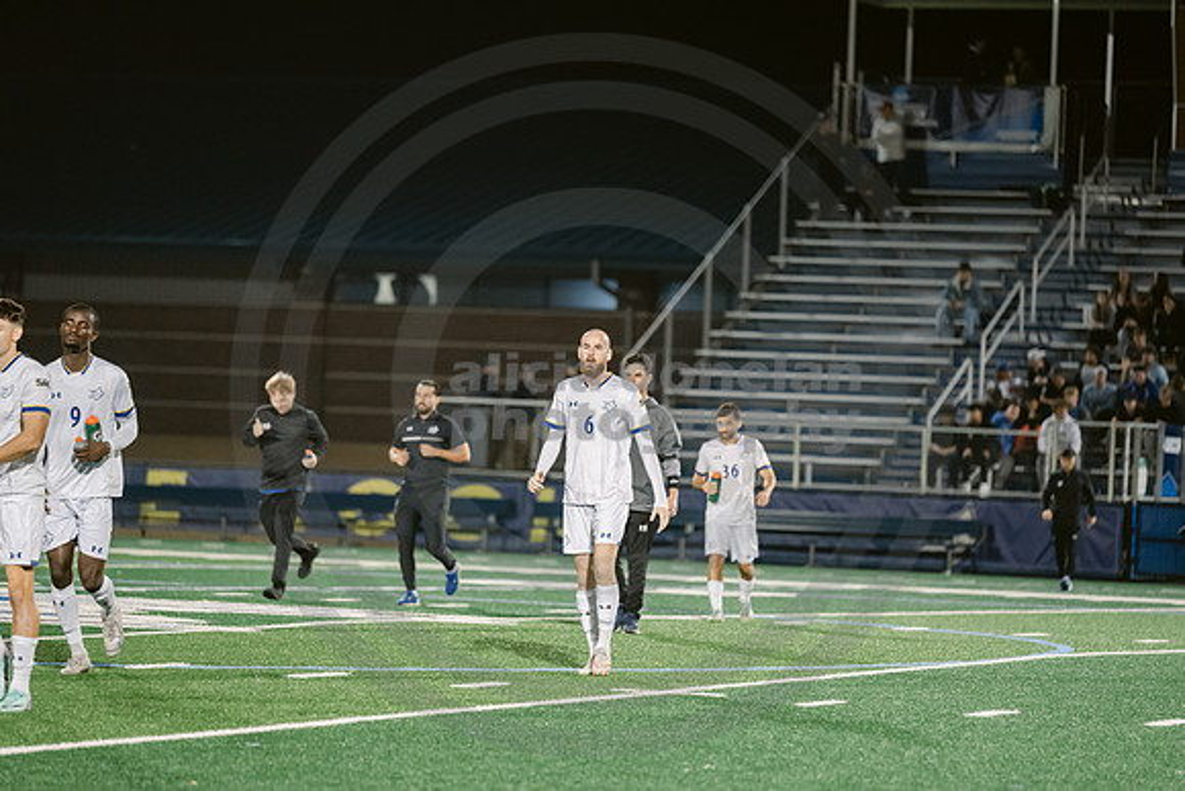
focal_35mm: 175
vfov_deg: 7.9
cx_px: 593
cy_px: 396
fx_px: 5762
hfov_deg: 11.7
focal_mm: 175
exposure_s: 1/500
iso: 2500
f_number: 2.8
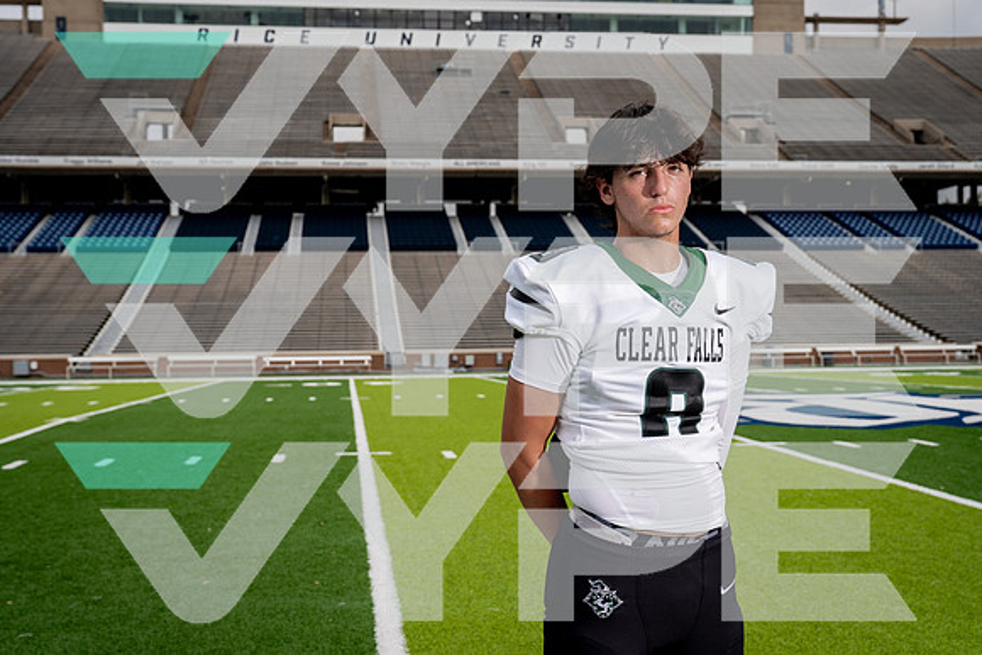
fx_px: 1129
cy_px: 328
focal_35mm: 41
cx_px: 491
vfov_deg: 32.4
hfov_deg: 47.0
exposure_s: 1/800
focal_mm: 41
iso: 100
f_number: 5.6
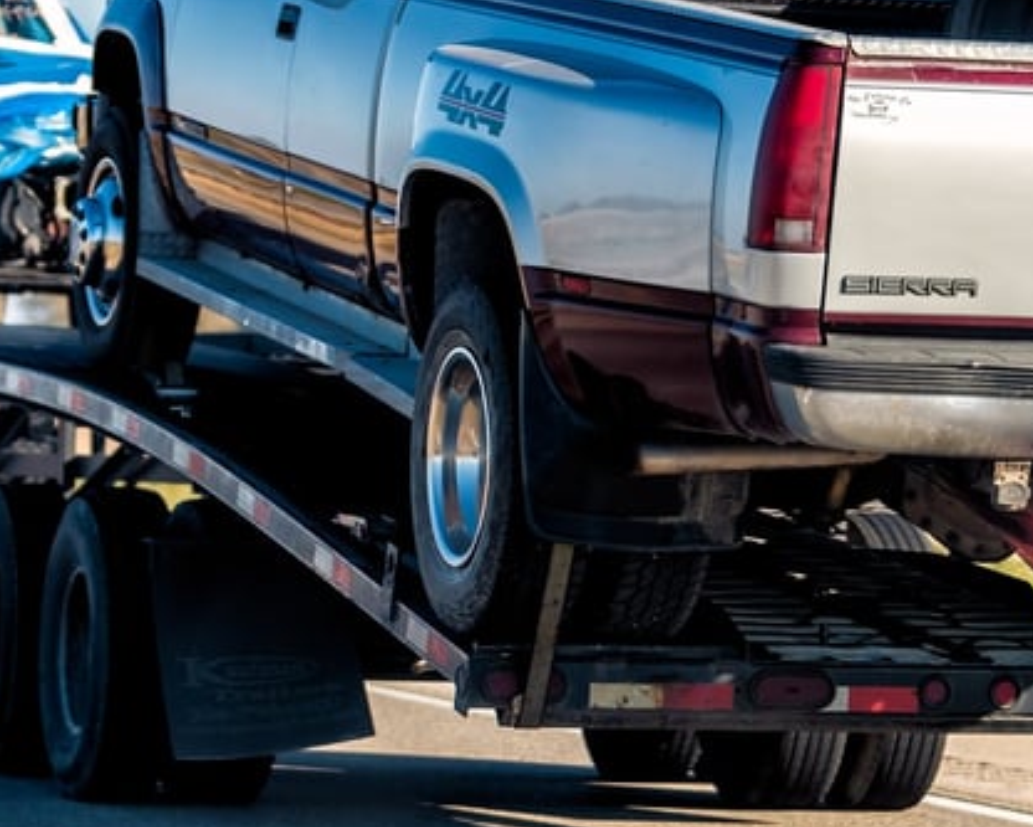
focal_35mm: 211
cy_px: 67
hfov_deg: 9.2
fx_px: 6452
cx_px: 395
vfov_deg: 7.3
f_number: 2.8
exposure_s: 1/2000
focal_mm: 78
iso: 110
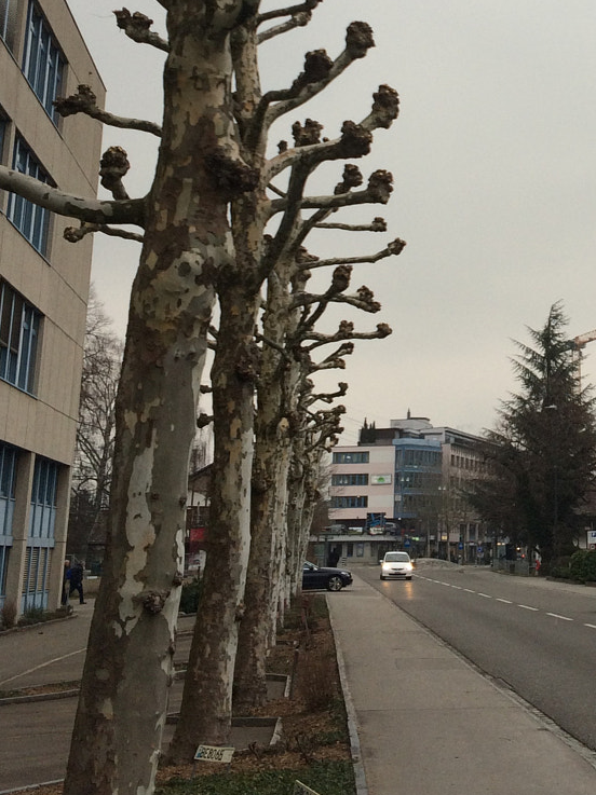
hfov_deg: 22.5
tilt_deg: +12.8
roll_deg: +1.9
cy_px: 153
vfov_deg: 30.0
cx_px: 570
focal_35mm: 63
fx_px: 1448
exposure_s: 1/150
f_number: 2.2
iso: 32
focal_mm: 4.15
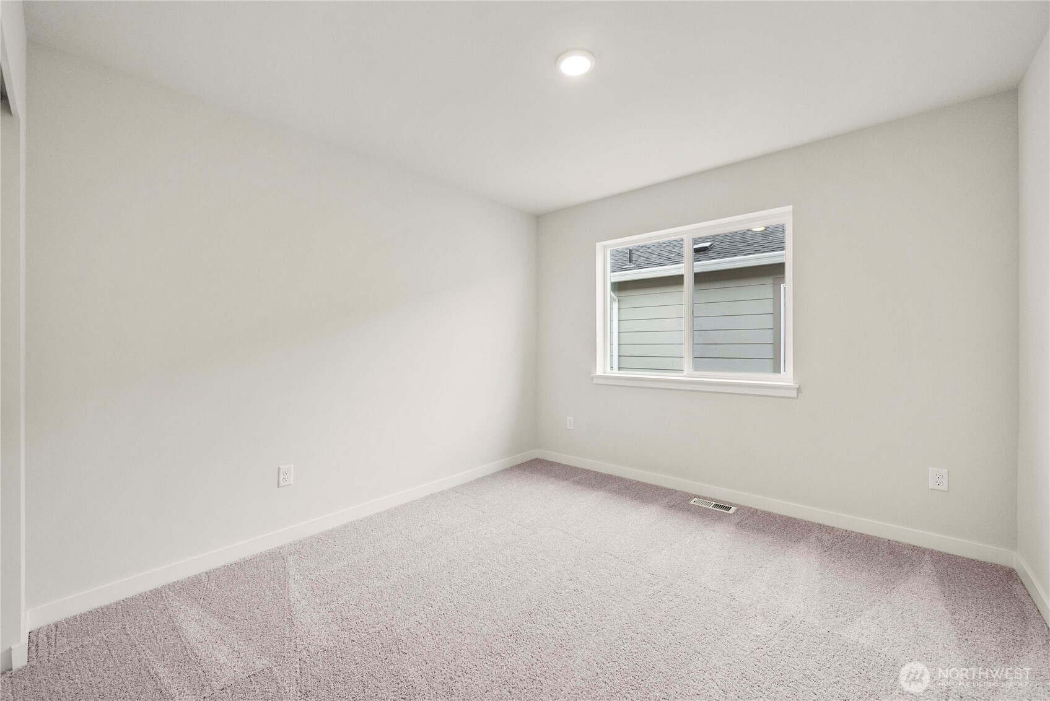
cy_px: 350
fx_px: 379
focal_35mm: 13
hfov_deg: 108.3
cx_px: 525
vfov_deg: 85.5
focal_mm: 13
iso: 160
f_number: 7.1
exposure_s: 1/60
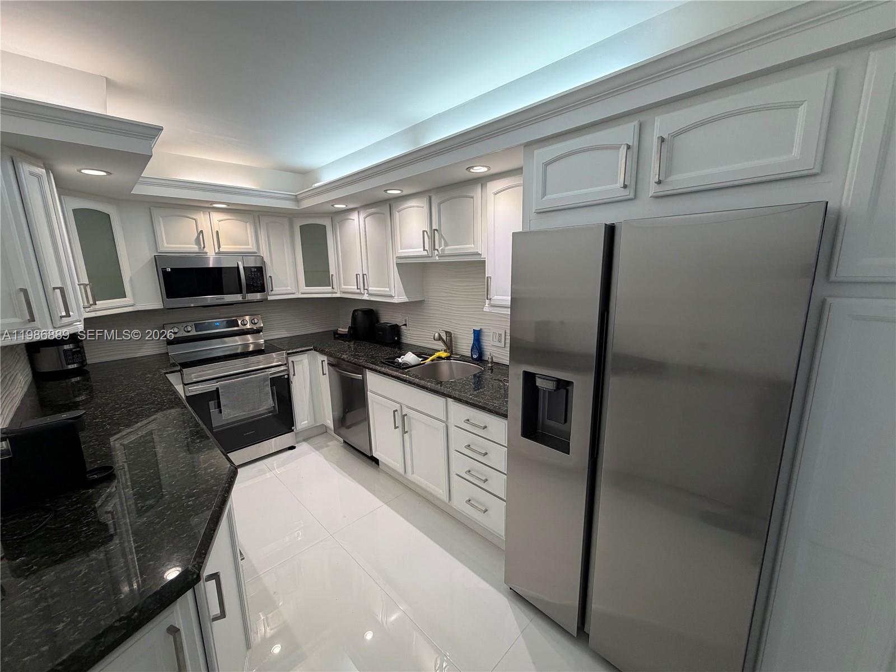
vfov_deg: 85.7
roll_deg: +1.7
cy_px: 336
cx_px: 448
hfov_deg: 102.1
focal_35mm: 14
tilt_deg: -11.5
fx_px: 362
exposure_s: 1/120
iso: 160
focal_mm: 2.22
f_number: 2.2
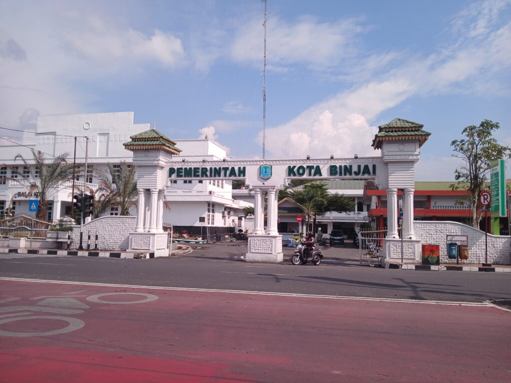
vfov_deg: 53.1
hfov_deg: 67.3
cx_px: 256
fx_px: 384
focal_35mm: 26
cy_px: 192
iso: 20
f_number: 1.8
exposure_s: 1/102
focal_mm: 3.98
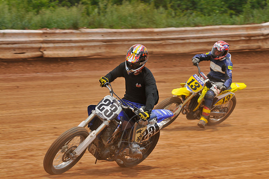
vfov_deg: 6.8
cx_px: 134
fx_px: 1511
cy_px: 90
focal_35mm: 202
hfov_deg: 10.2
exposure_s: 1/400
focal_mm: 135
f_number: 9
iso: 200
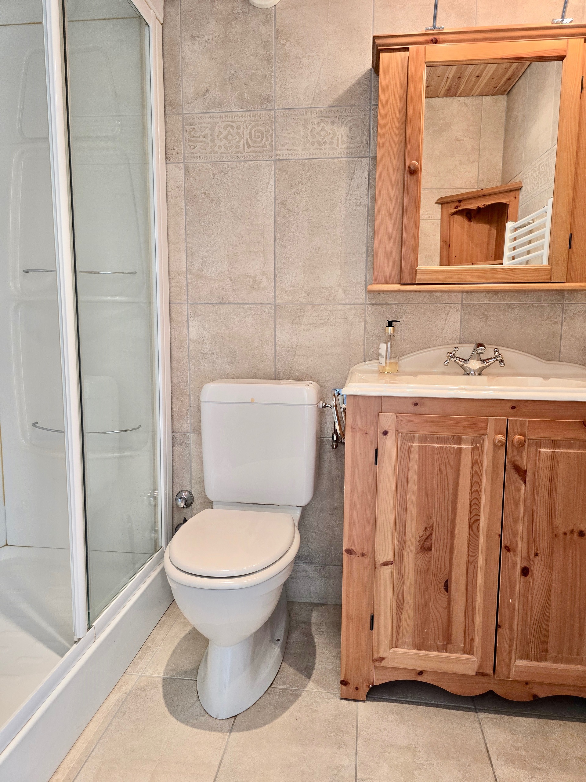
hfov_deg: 58.9
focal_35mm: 23
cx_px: 293
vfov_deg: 73.9
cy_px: 391
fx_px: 519
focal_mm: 6.3
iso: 320
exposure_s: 1/100
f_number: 1.7
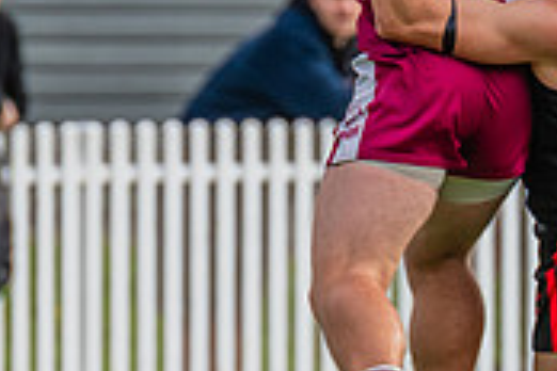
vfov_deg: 0.9
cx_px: 565
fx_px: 24800
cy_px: 190
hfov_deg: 1.3
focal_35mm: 1603
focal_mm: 380
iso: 800
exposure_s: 1/1250
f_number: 6.3
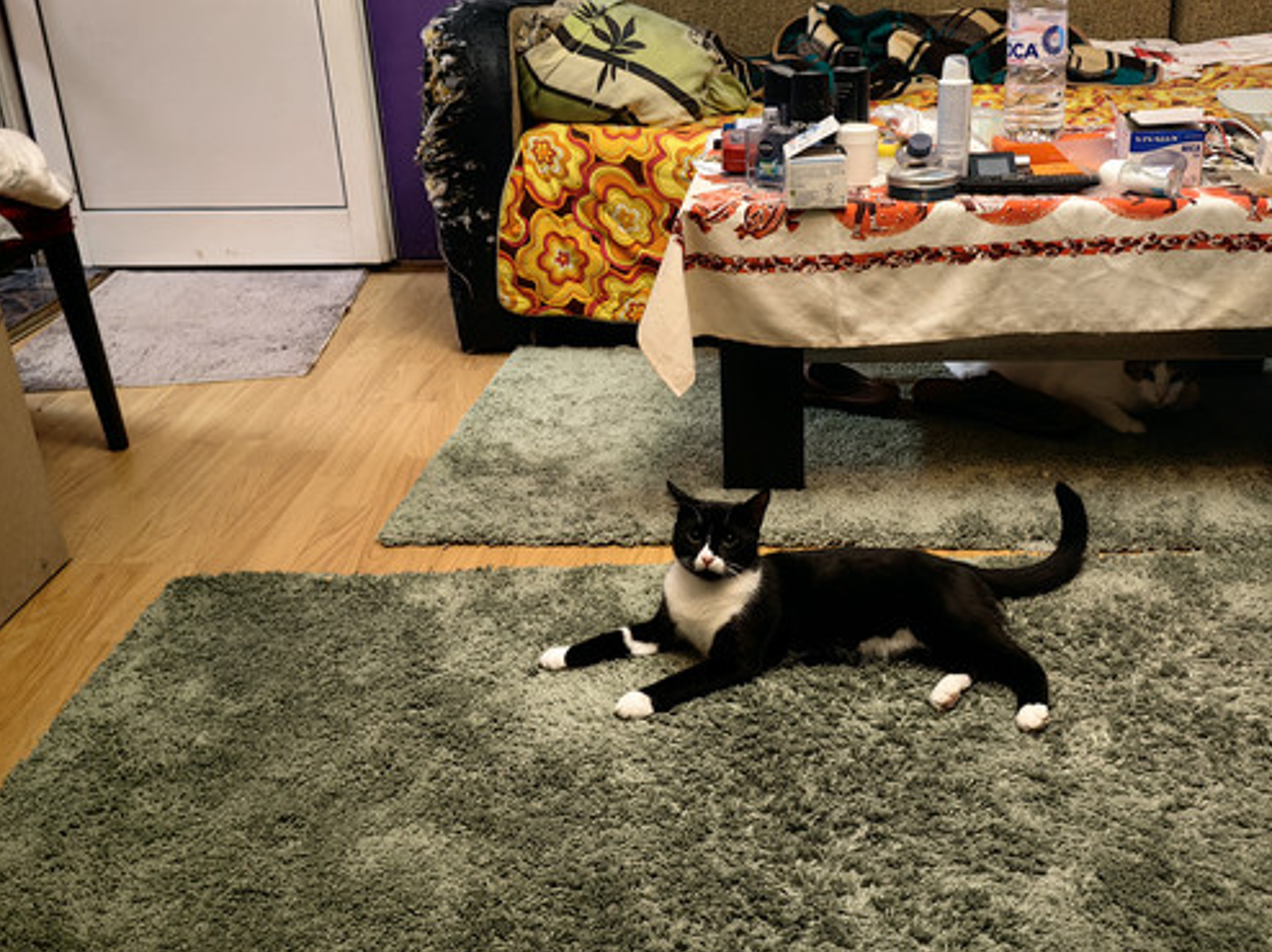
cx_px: 747
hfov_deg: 52.4
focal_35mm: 35
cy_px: 432
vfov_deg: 40.6
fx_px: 1285
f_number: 1.4
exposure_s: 1/25
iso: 320
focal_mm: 5.75
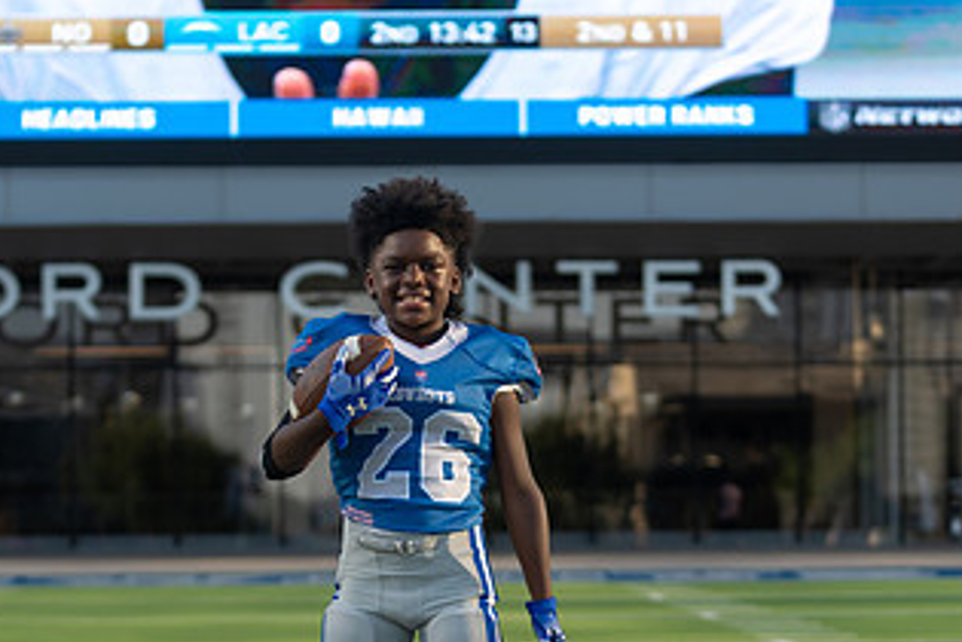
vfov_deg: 10.6
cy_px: 555
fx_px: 3447
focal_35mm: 129
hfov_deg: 15.9
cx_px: 425
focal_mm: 70
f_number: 2.8
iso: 100
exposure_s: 1/640
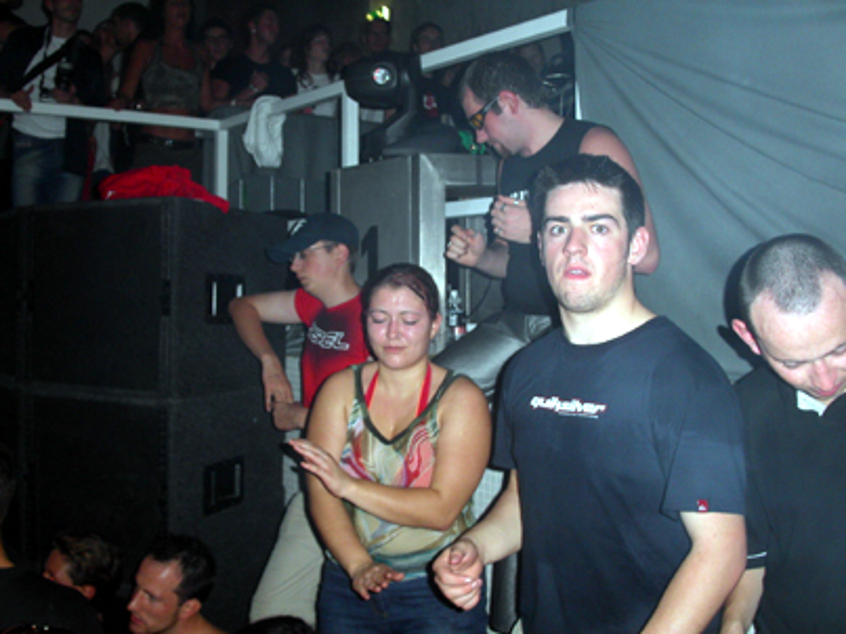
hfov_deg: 49.0
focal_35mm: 38
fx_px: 928
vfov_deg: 37.7
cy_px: 317
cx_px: 423
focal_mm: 7.8
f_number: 2.8
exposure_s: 1/30
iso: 100
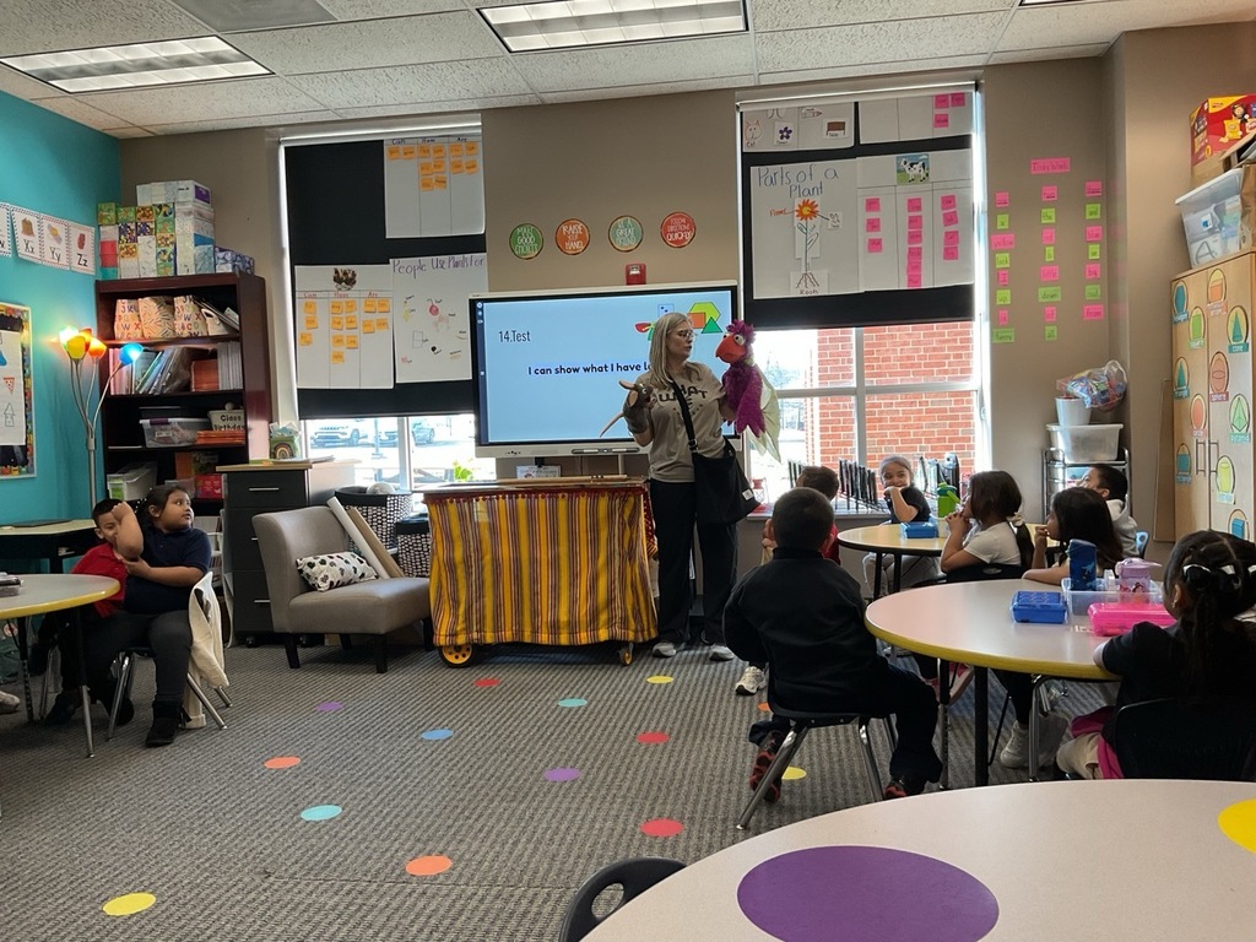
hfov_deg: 61.7
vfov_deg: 48.2
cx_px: 628
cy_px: 471
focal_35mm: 29
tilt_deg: -2.4
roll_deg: +2.6
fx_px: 1052
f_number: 1.8
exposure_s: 1/60
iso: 50
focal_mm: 3
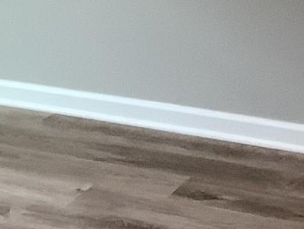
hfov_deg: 12.2
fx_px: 1415
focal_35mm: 161
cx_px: 52
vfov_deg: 8.7
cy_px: -223
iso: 125
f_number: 2.4
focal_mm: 3.3
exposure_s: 1/60
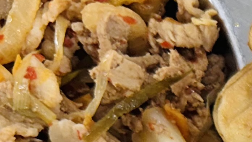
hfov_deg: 12.4
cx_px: 514
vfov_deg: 7.2
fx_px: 1009
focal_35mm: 151
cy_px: 426
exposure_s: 1/120
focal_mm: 6.86
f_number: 1.78
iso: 125
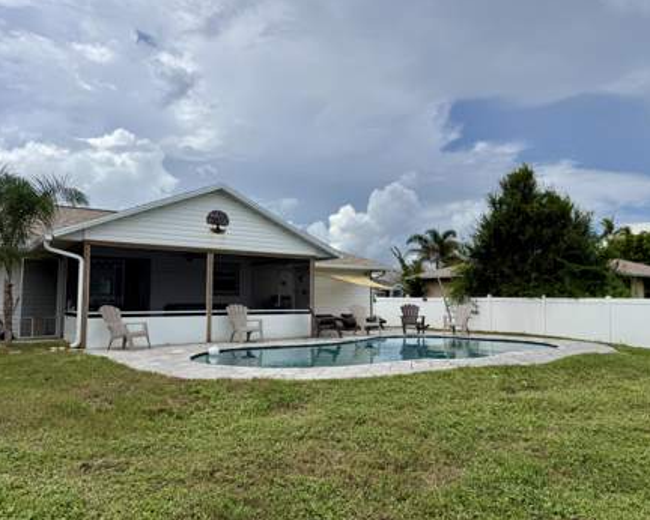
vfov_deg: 55.0
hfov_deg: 66.0
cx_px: 331
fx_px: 500
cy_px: 264
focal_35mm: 26
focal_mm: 6.76
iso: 80
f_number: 1.78
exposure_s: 1/10309
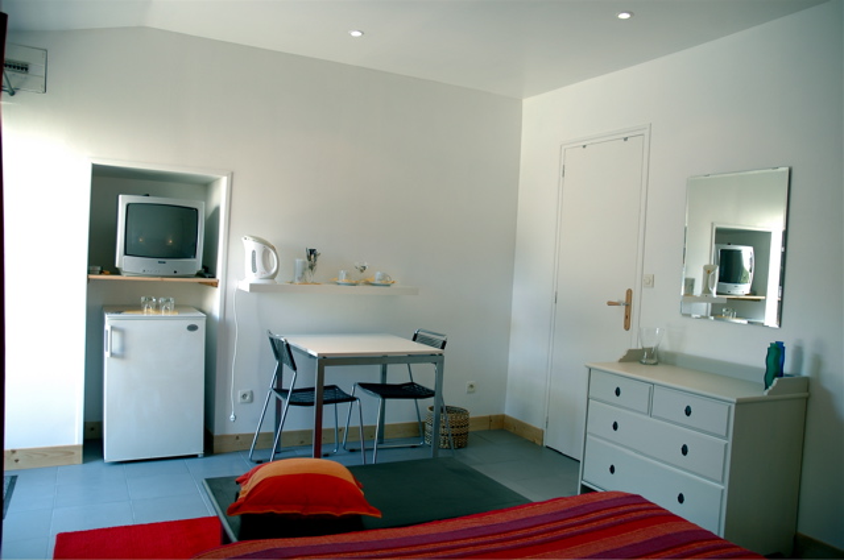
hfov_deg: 67.4
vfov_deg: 47.8
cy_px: 280
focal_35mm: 27
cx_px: 422
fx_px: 632
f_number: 3.5
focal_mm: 18
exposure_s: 1/30
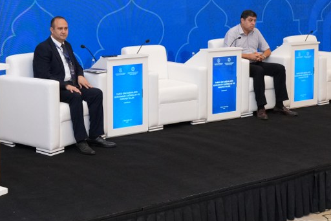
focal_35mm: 62
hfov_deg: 31.7
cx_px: 75
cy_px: 19
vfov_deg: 21.4
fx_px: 570
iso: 2500
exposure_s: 1/160
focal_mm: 21
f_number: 4
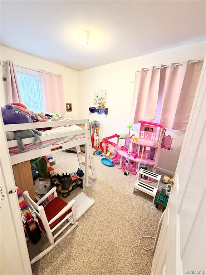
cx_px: 103
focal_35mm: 14
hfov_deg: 85.7
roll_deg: -4.2
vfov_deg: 102.1
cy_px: 138
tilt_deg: -14.2
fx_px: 111
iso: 250
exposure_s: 1/60
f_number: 2.2
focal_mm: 2.22
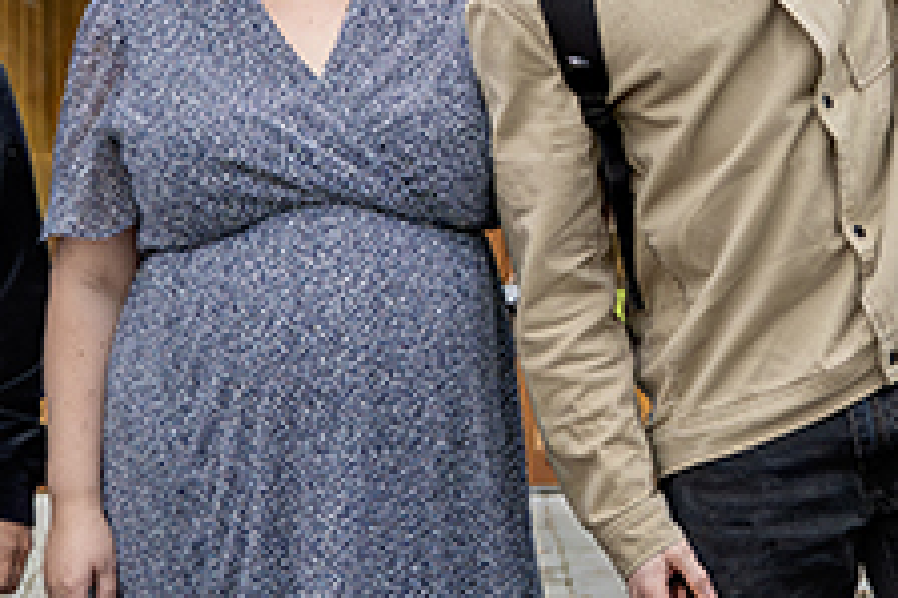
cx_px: 497
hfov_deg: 12.4
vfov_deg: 8.2
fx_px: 4148
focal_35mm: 166
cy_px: 96
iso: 3200
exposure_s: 1/320
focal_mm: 34.5
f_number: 4
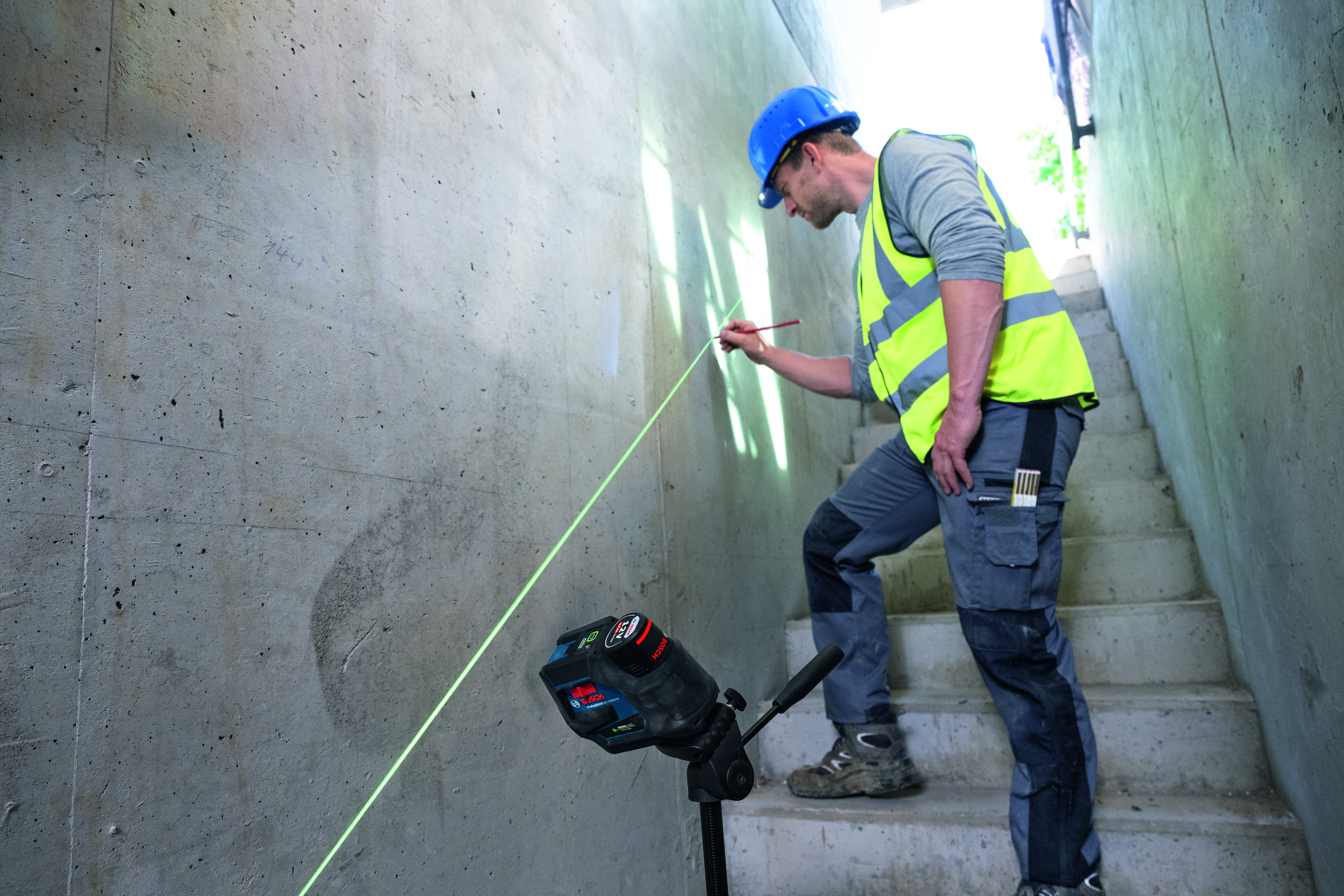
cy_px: 448
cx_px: 672
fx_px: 896
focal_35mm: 24
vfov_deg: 53.1
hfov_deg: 73.7
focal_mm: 24
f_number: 6.3
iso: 4000
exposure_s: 1/250
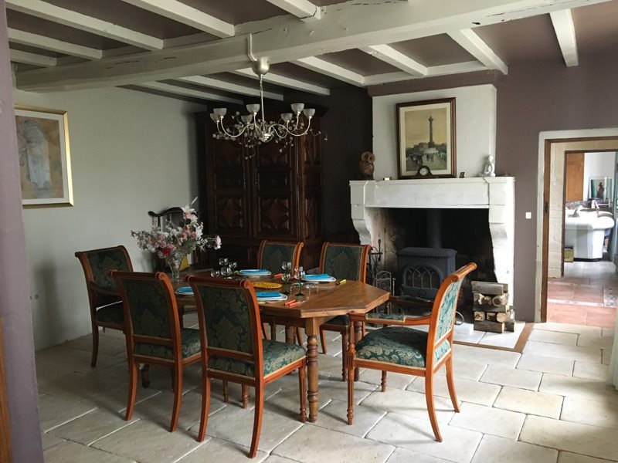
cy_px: 232
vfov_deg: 48.2
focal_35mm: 29
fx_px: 518
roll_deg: +2.4
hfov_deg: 61.7
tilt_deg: -5.0
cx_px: 309
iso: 200
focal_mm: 4.15
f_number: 2.2
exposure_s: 1/25
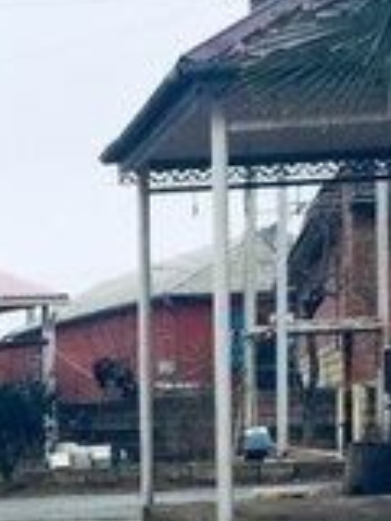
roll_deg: +2.9
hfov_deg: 11.8
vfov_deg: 15.9
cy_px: 578
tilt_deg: -4.5
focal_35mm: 120
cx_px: -189
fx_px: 1807
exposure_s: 1/328
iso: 32
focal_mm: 4.15
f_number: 2.2
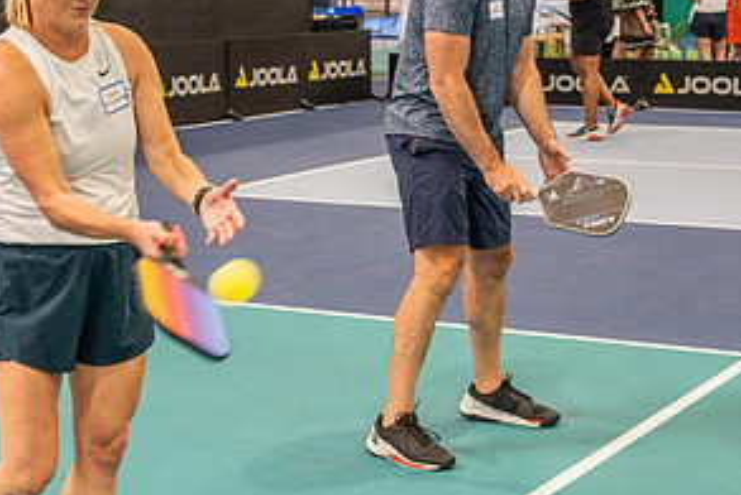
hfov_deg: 21.9
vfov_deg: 14.7
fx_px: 1916
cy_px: 178
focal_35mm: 93
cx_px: 319
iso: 1600
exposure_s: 1/200
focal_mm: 47
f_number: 4.5
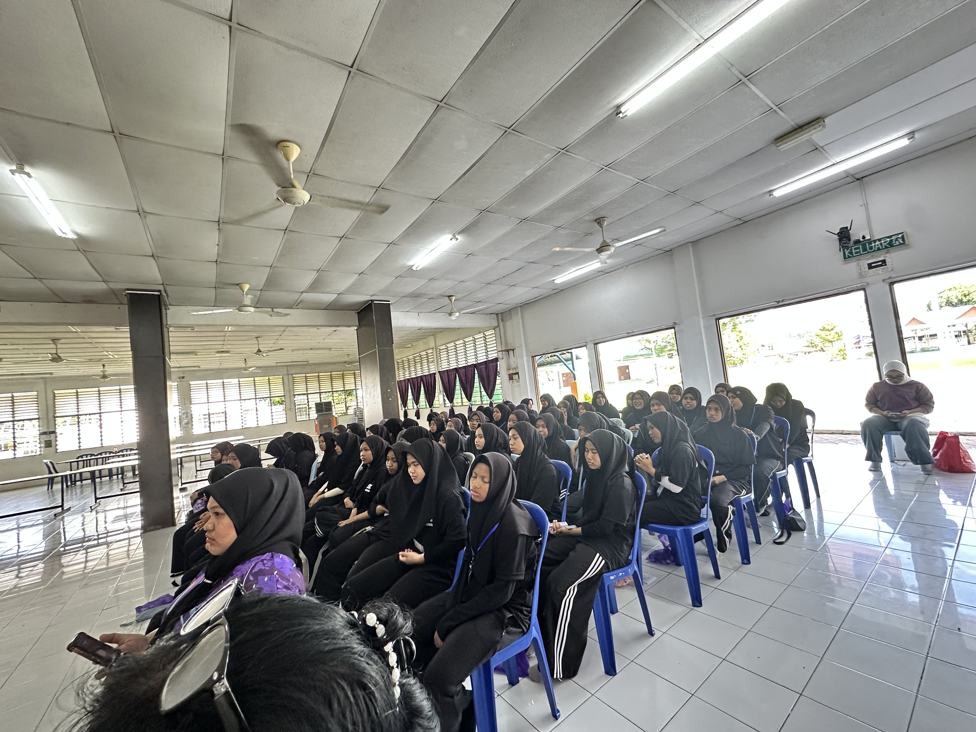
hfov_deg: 102.1
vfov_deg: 85.7
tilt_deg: +3.6
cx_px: 488
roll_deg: +6.0
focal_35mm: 14
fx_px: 395
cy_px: 366
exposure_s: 1/99
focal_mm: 2.22
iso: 200
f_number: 2.2
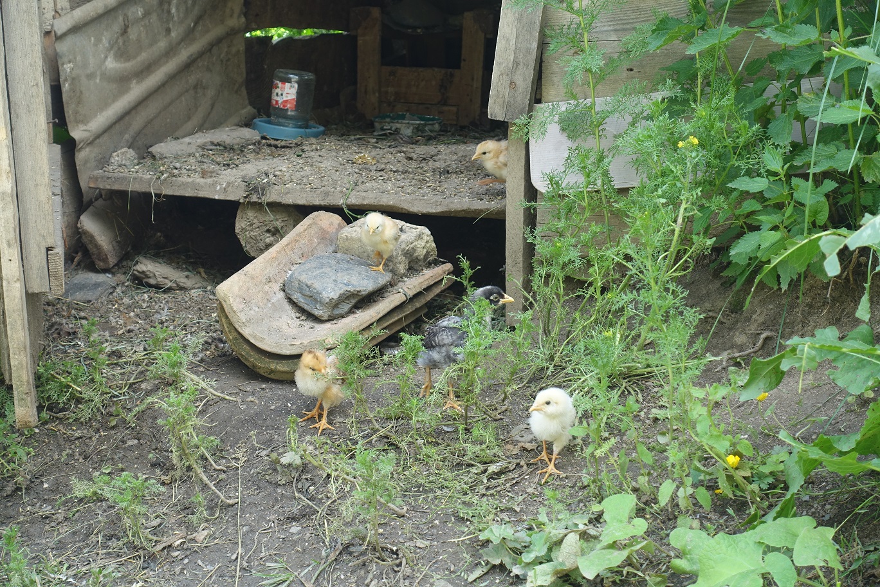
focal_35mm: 70
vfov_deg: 19.5
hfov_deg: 28.8
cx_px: 440
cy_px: 294
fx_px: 1711
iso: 125
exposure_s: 1/80
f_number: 4
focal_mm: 25.7
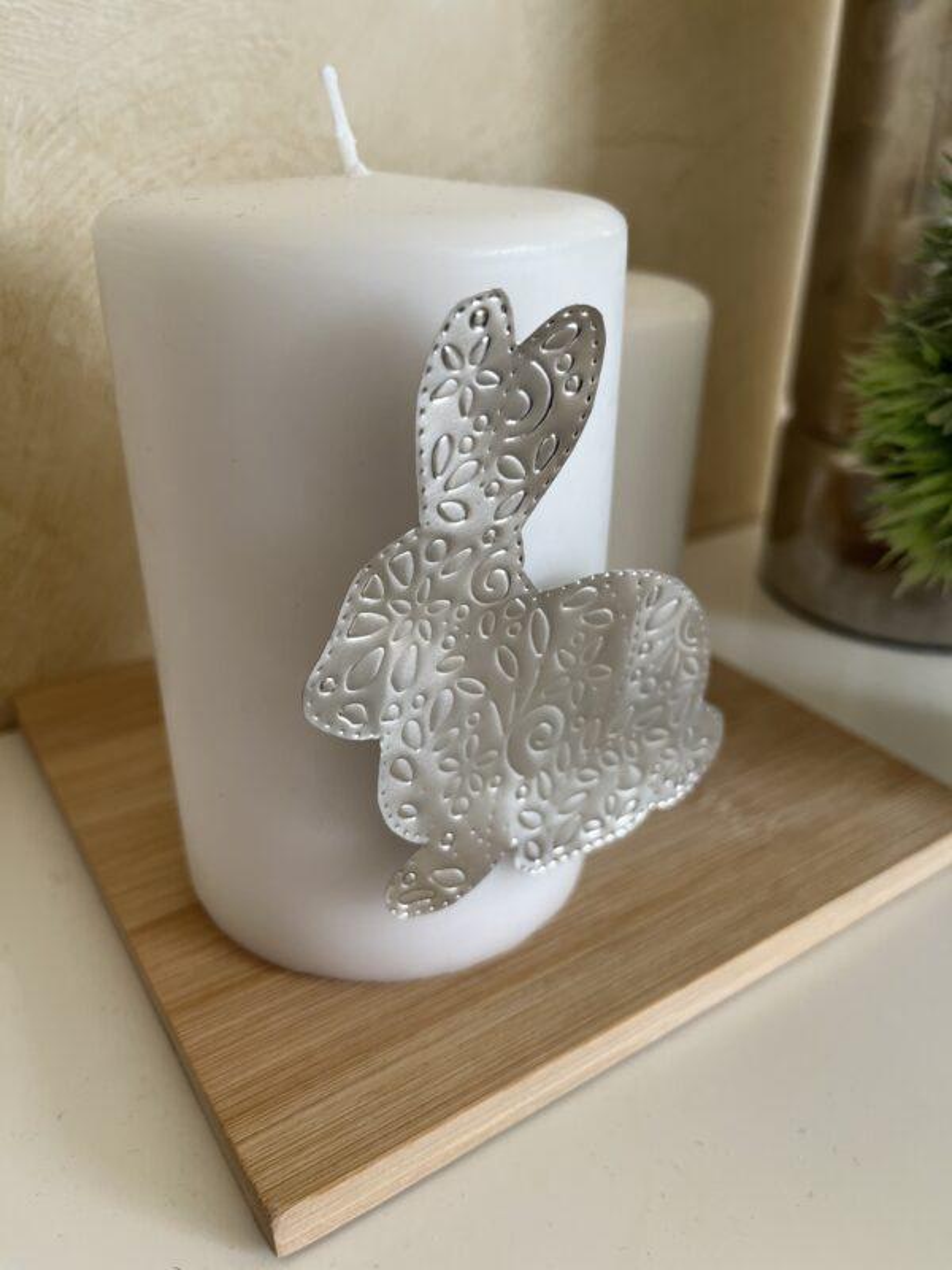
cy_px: 635
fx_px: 953
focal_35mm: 26
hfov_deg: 53.1
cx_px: 476
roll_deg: +0.3
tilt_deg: -28.2
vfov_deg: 67.3
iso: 64
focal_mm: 5.1
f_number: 1.6
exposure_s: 1/122
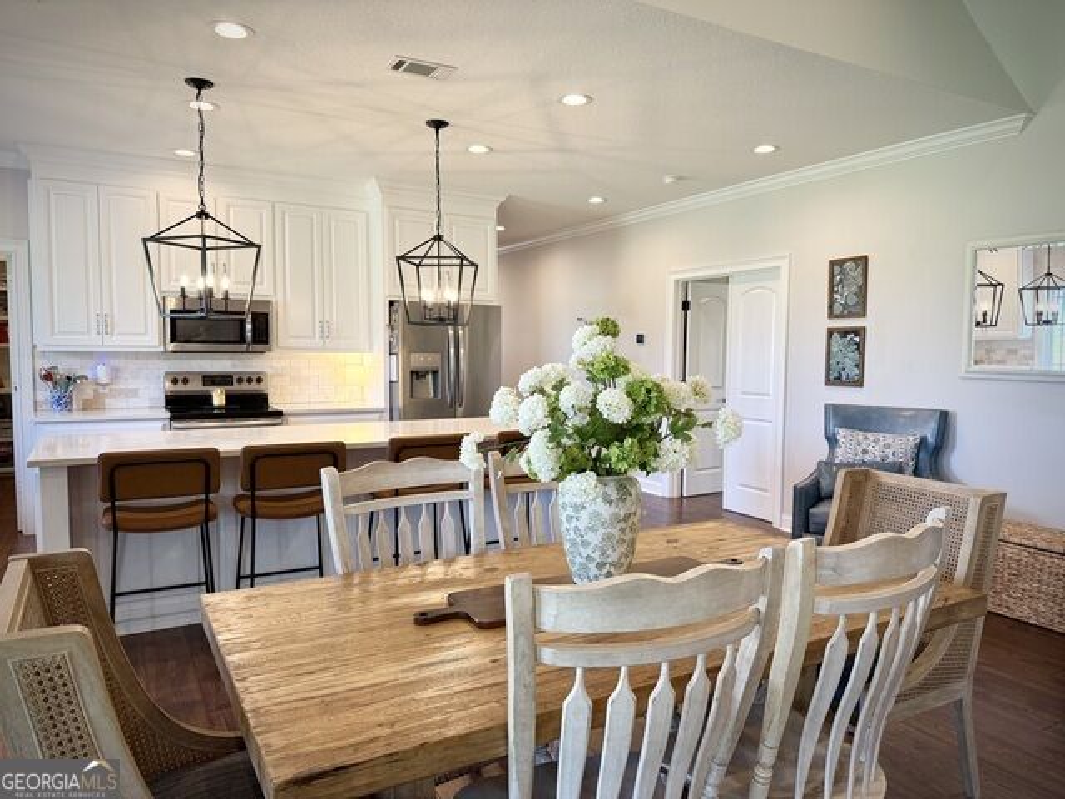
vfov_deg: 56.8
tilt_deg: -4.3
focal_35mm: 24
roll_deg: -0.5
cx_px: 532
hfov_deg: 71.6
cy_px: 400
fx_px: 738
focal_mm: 6.76
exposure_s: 1/132
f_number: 1.78
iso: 160
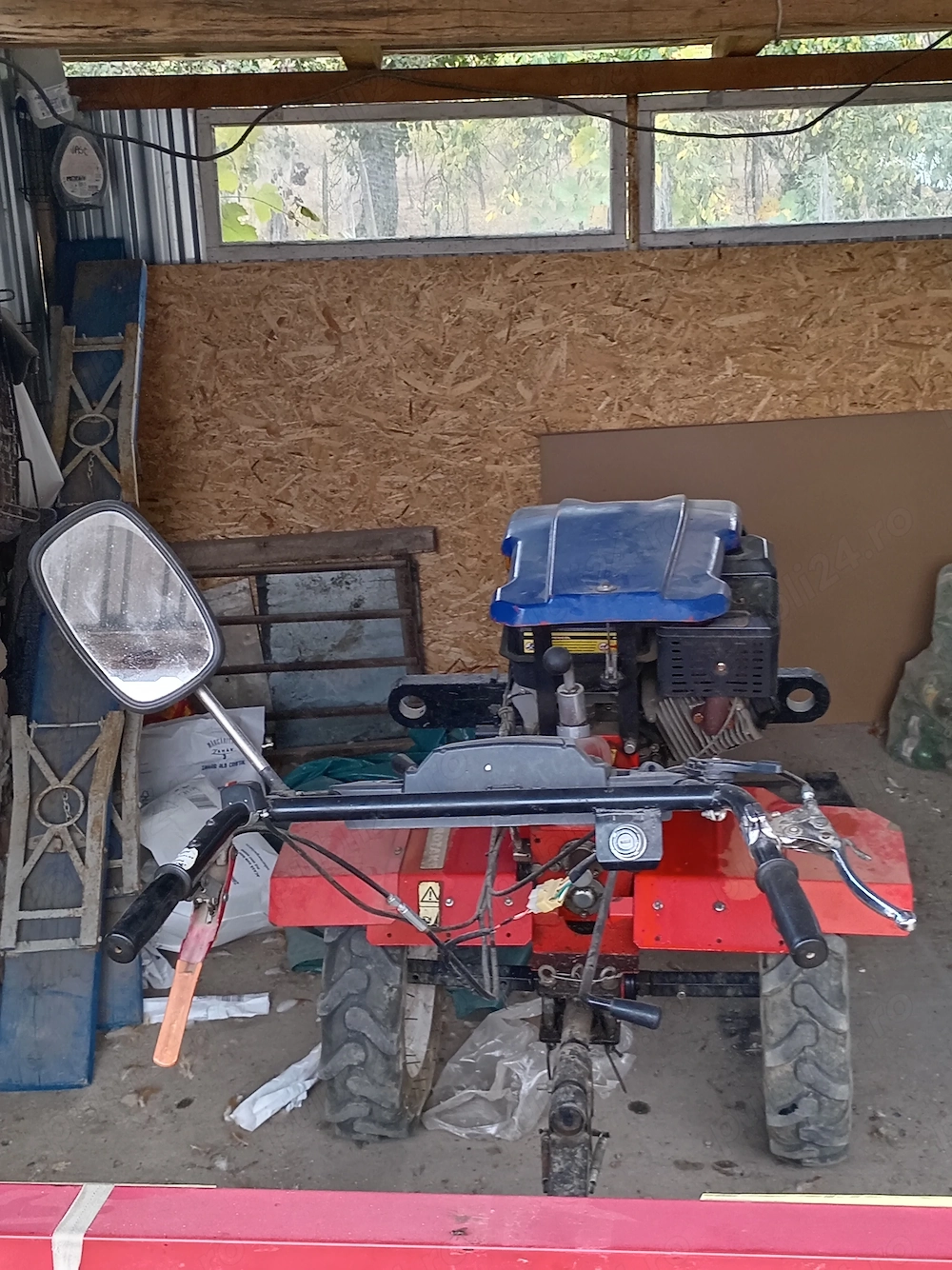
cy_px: 635
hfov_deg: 30.3
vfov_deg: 39.7
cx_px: 476
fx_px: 1761
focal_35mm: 48
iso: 151
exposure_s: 1/33.3
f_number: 1.8
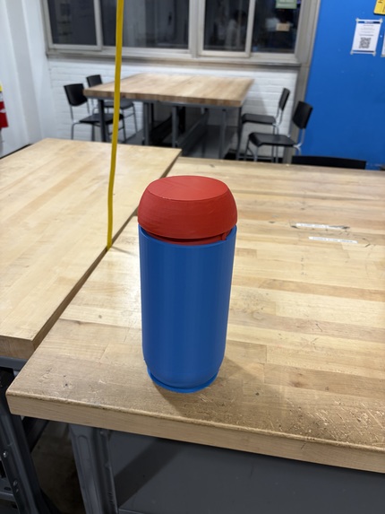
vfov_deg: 67.3
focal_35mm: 26
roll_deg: -2.3
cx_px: 192
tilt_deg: -29.7
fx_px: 385
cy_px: 257
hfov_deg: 53.1
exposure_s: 1/60
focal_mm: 5.96
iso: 100
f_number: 1.6
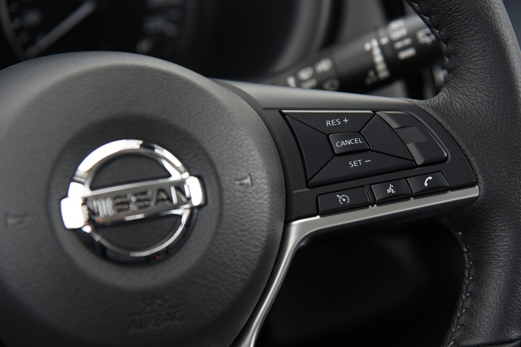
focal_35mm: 120
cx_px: 260
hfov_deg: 17.1
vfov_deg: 11.4
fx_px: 1737
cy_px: 174
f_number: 5
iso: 400
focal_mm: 120
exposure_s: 1/160
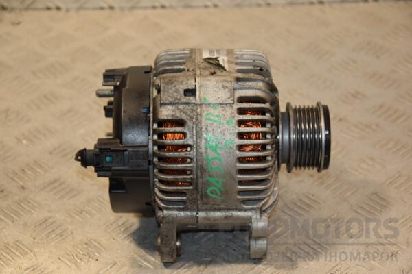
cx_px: 206
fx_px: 1133
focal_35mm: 99
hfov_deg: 20.6
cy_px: 137
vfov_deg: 13.8
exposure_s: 1/160
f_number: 5.3
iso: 800
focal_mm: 66
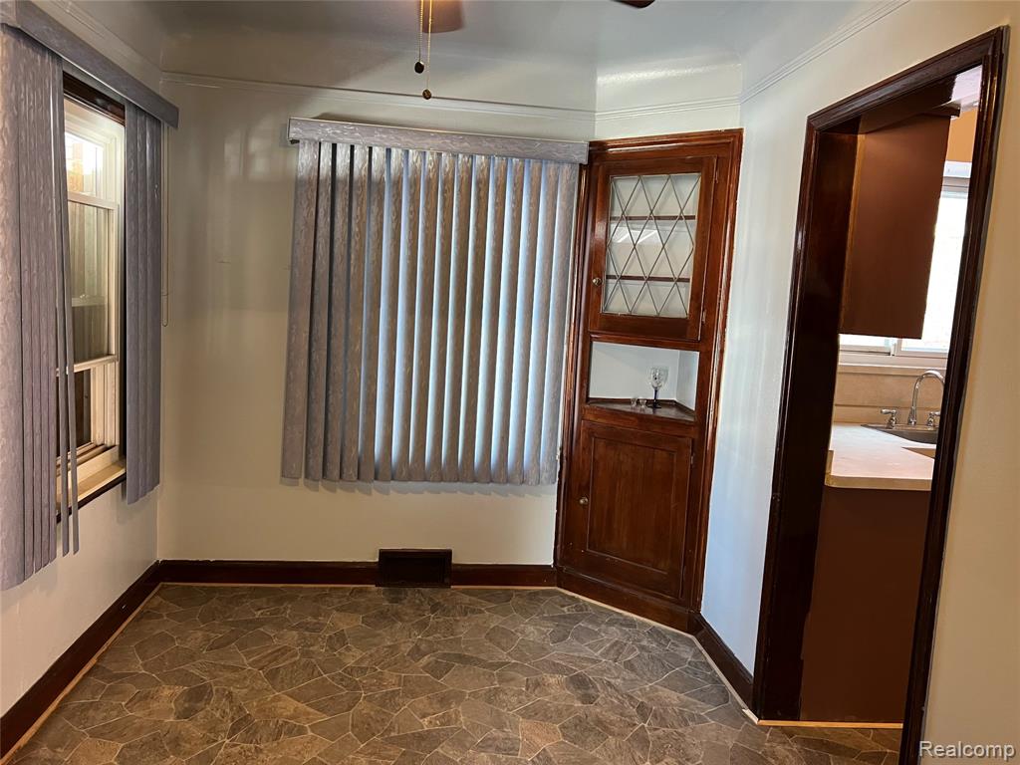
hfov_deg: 67.3
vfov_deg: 53.1
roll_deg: -3.4
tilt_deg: -6.4
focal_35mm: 26
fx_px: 766
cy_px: 382
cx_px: 510
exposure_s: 1/60
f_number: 1.5
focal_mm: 5.7
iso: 320
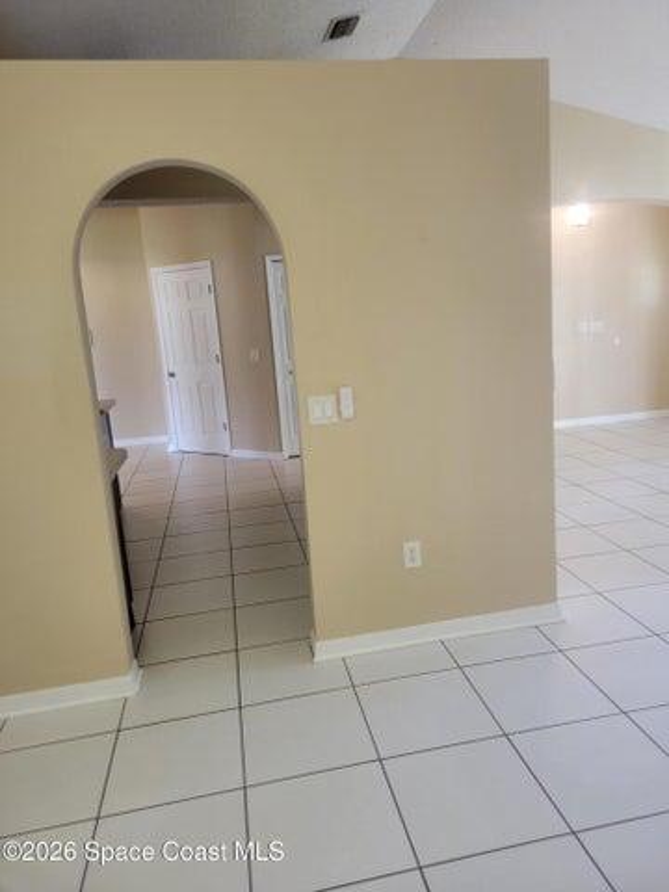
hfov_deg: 53.1
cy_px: 446
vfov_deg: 67.3
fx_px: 670
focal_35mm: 26
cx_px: 334
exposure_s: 1/40
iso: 200
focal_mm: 5.4
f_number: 1.8
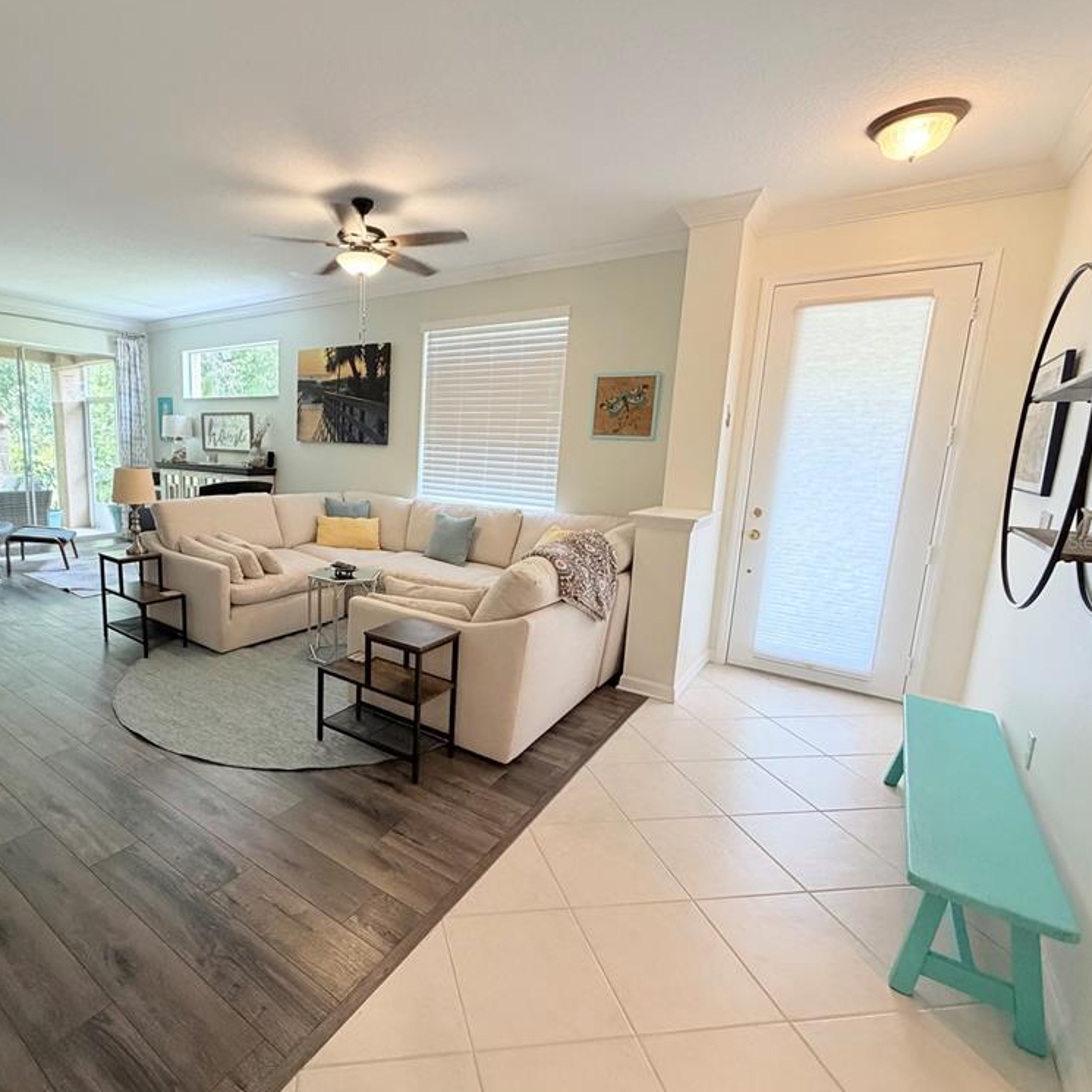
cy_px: 541
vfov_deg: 84.0
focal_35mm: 17
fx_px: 607
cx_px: 406
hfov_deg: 82.3
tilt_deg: -10.2
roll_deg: -1.1
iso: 320
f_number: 2.2
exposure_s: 1/120
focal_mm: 2.22
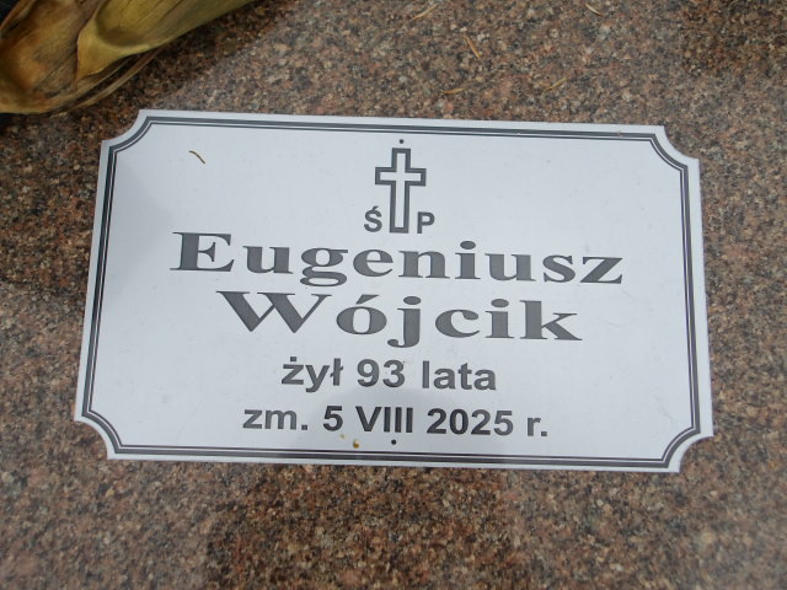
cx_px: 394
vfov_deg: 41.8
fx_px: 773
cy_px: 295
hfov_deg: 54.0
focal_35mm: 34
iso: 100
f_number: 3.3
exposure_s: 1/523
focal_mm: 6.1
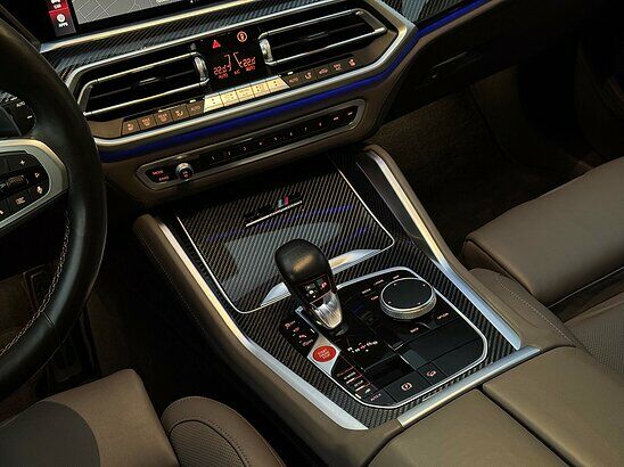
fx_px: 865
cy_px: 234
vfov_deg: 30.2
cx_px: 312
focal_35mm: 48
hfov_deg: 39.7
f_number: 1.78
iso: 800
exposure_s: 1/19
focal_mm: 6.76
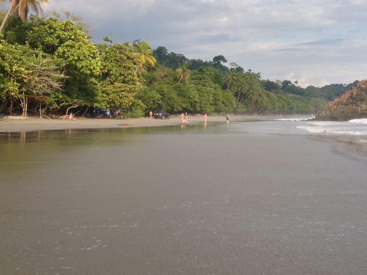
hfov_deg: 29.2
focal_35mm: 65
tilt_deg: -1.6
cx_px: 292
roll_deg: +0.8
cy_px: 88
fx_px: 689
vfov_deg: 22.5
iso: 50
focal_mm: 4.28
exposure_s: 1/1255
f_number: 2.4
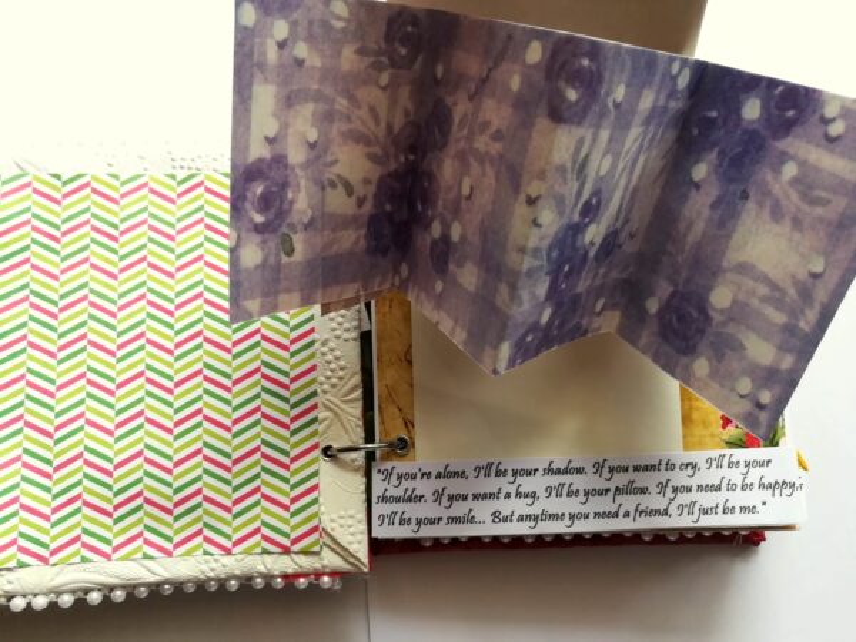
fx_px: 643
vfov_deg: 53.1
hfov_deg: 67.3
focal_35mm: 26
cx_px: 428
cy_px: 321
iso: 80
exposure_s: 1/100
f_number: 2.2
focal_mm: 3.83
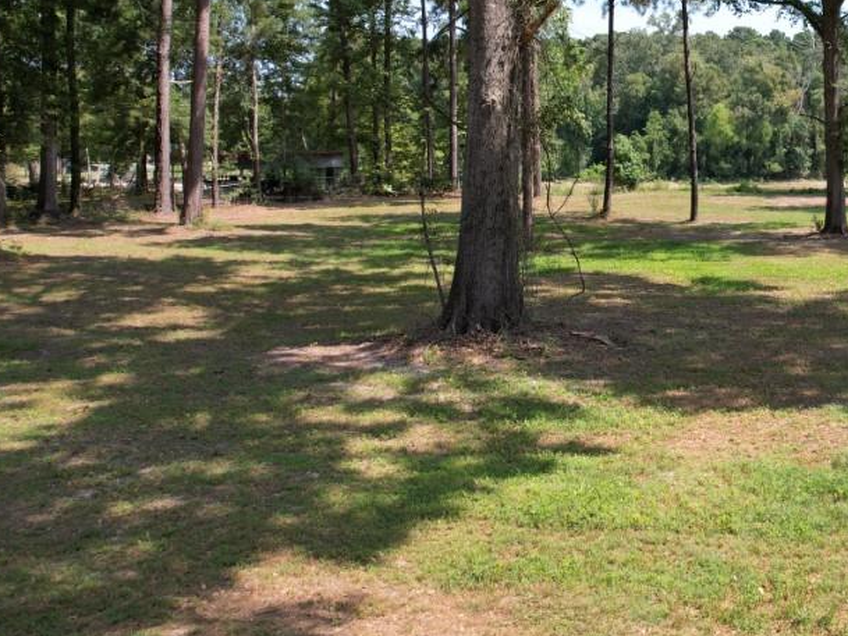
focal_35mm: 40
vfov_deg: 35.1
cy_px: 150
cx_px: 719
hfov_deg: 43.8
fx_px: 980
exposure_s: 1/800
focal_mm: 8.38
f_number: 2.8
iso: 110
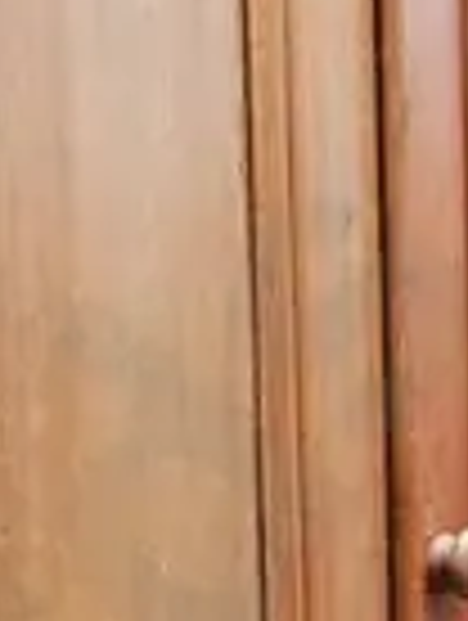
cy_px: 1044
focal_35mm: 178
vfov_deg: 10.5
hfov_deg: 8.2
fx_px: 3199
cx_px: -202
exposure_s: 1/60
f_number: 4
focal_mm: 12
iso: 3200
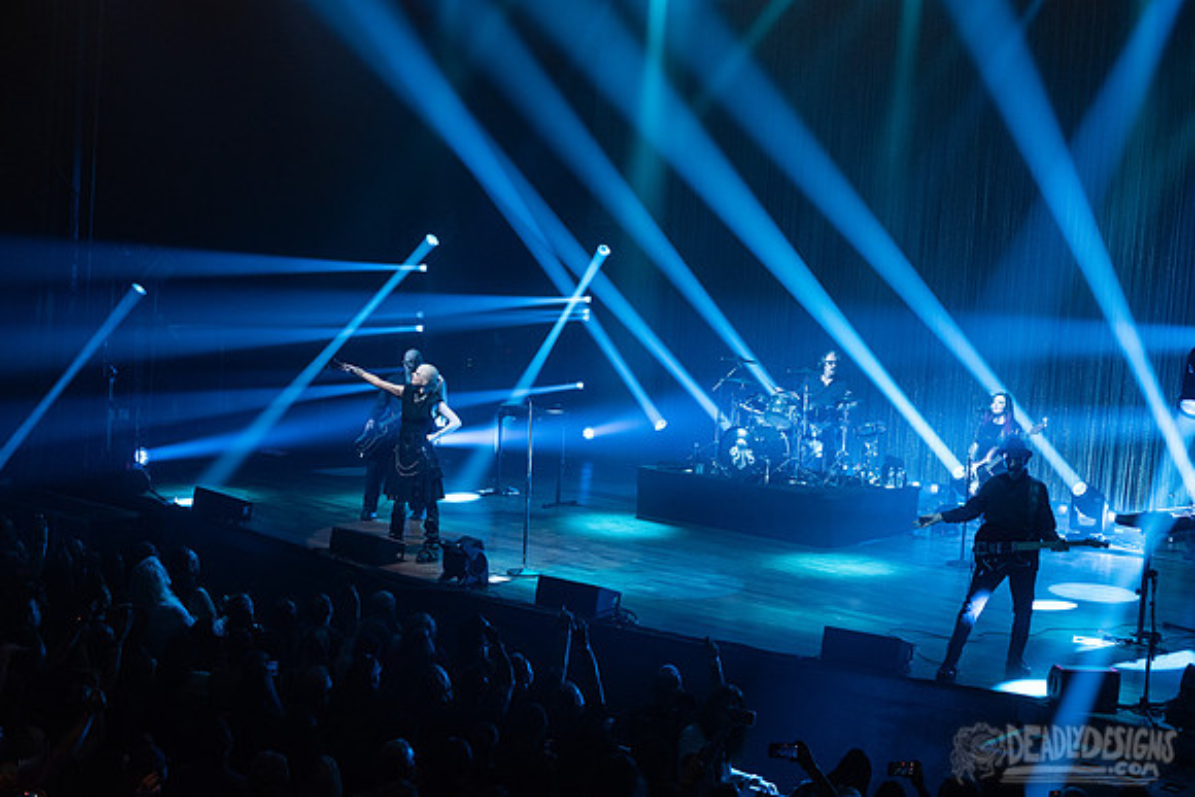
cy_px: 398
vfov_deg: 27.0
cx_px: 598
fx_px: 1660
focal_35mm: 50
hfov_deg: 39.6
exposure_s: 1/320
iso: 2500
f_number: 3.5
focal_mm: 50
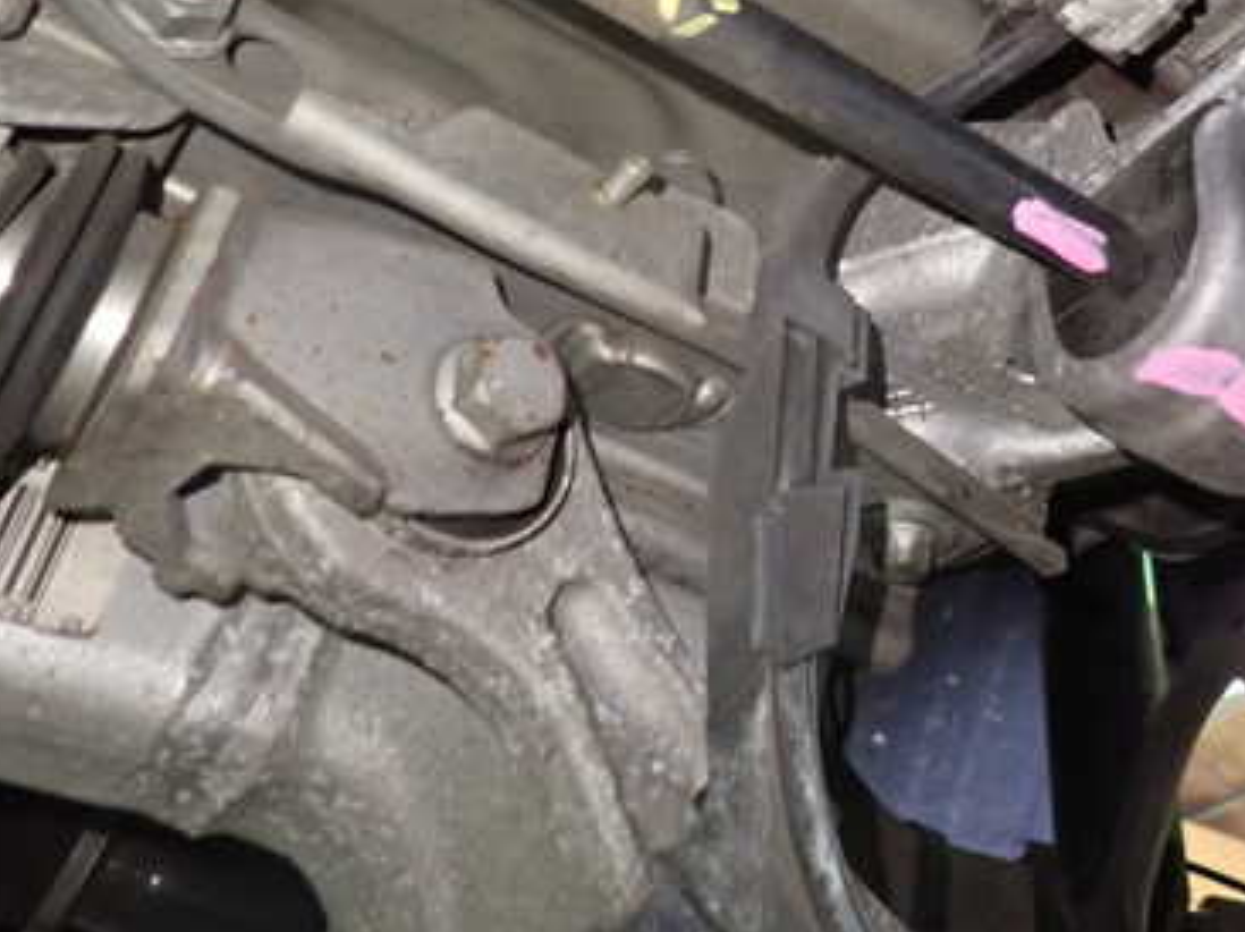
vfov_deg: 34.7
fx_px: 1474
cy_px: 289
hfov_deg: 44.7
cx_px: 884
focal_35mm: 41
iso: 800
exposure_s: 1/20
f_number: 2
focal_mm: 4.5
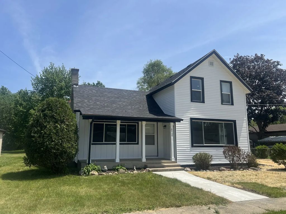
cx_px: 143
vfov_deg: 53.1
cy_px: 107
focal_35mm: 26
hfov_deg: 67.3
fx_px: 215
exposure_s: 1/4274
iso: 50
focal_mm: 5.7
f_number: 1.5
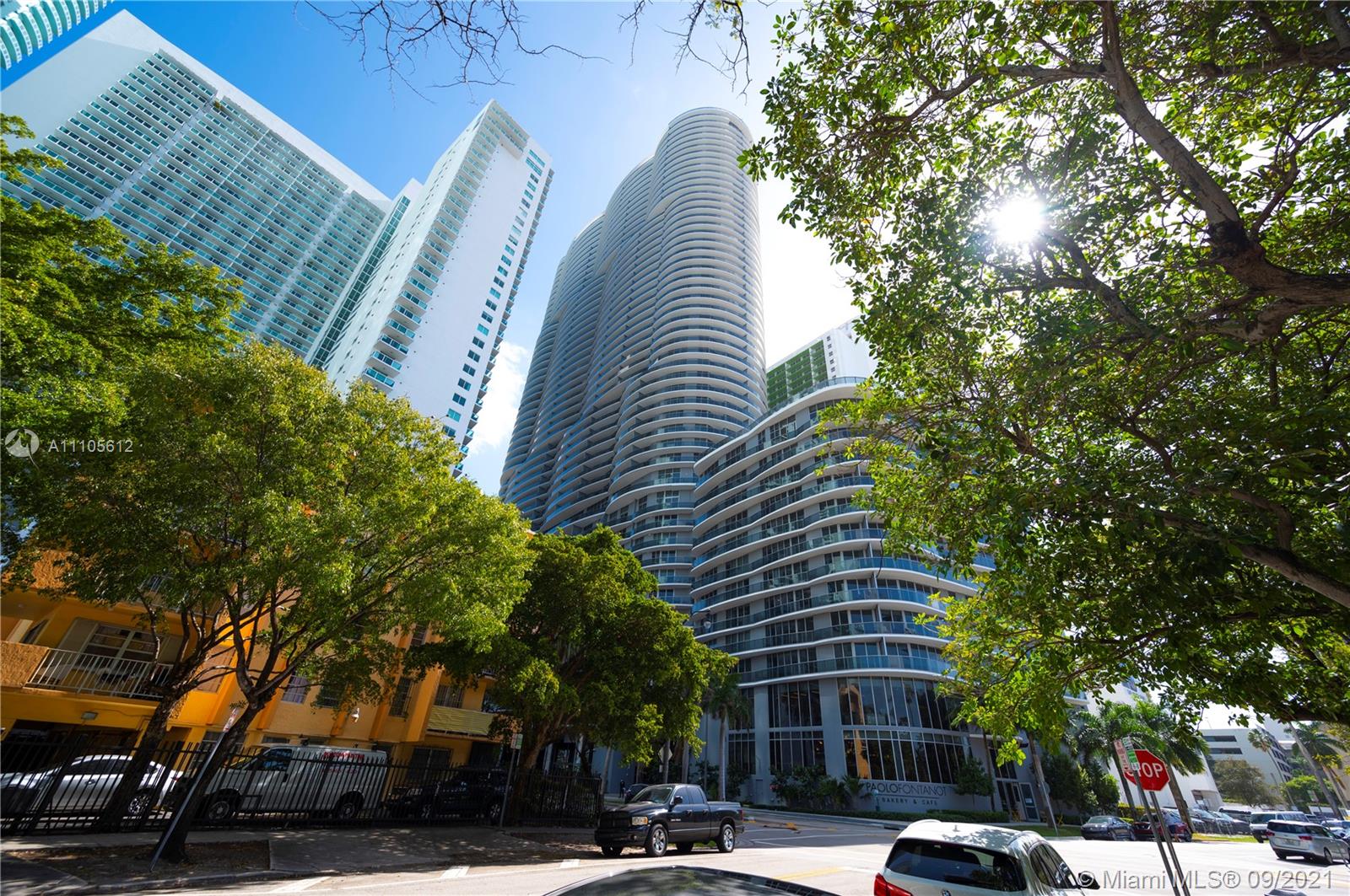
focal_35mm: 14
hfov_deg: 104.3
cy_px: 448
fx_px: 524
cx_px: 675
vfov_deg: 81.1
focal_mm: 14
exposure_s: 1/250
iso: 100
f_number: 5.6
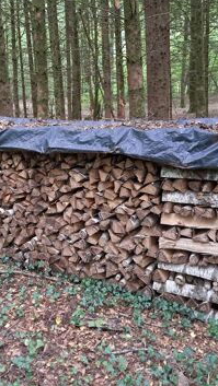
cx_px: 50
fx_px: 410
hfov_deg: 29.2
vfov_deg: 50.5
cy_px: 191
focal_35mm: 40
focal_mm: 4
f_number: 1.8
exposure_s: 1/25
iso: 800
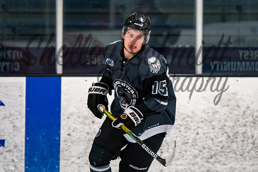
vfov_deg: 3.0
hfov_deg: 4.6
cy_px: 43
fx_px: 3242
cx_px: 140
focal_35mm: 452
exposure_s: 1/800
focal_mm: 200
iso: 2000
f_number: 2.8
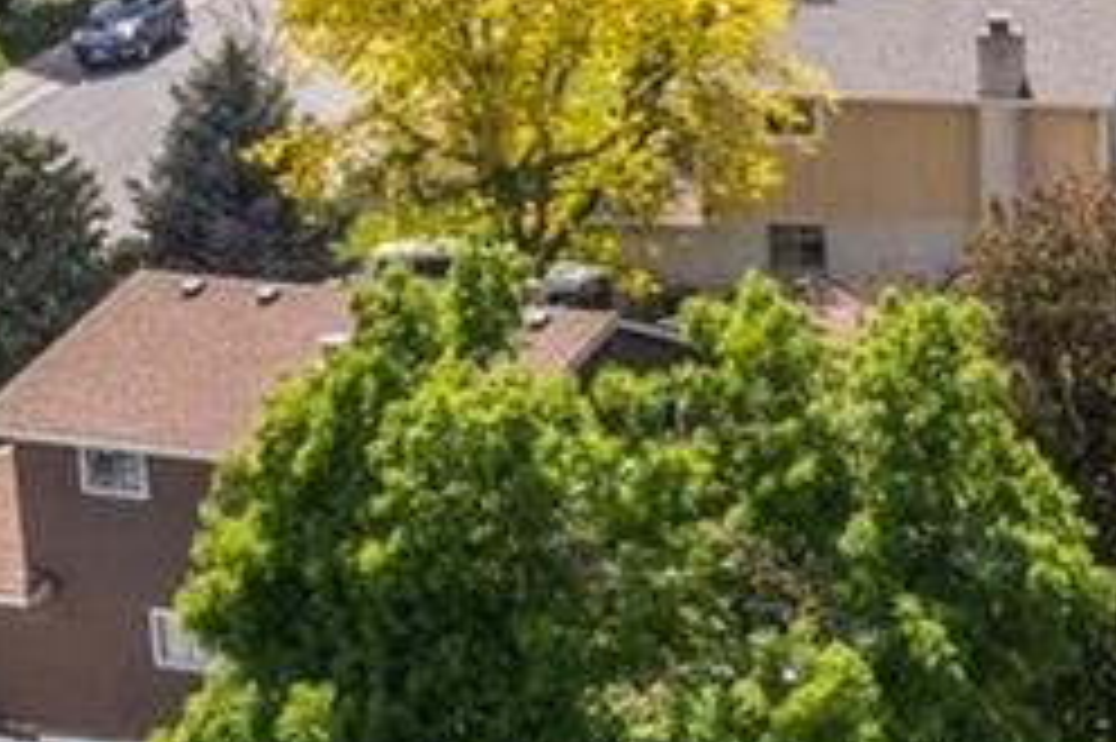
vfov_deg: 9.4
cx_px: 1485
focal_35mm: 142
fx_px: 4399
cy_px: 1117
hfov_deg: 13.9
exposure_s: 1/320
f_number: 2.8
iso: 100
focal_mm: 8.38
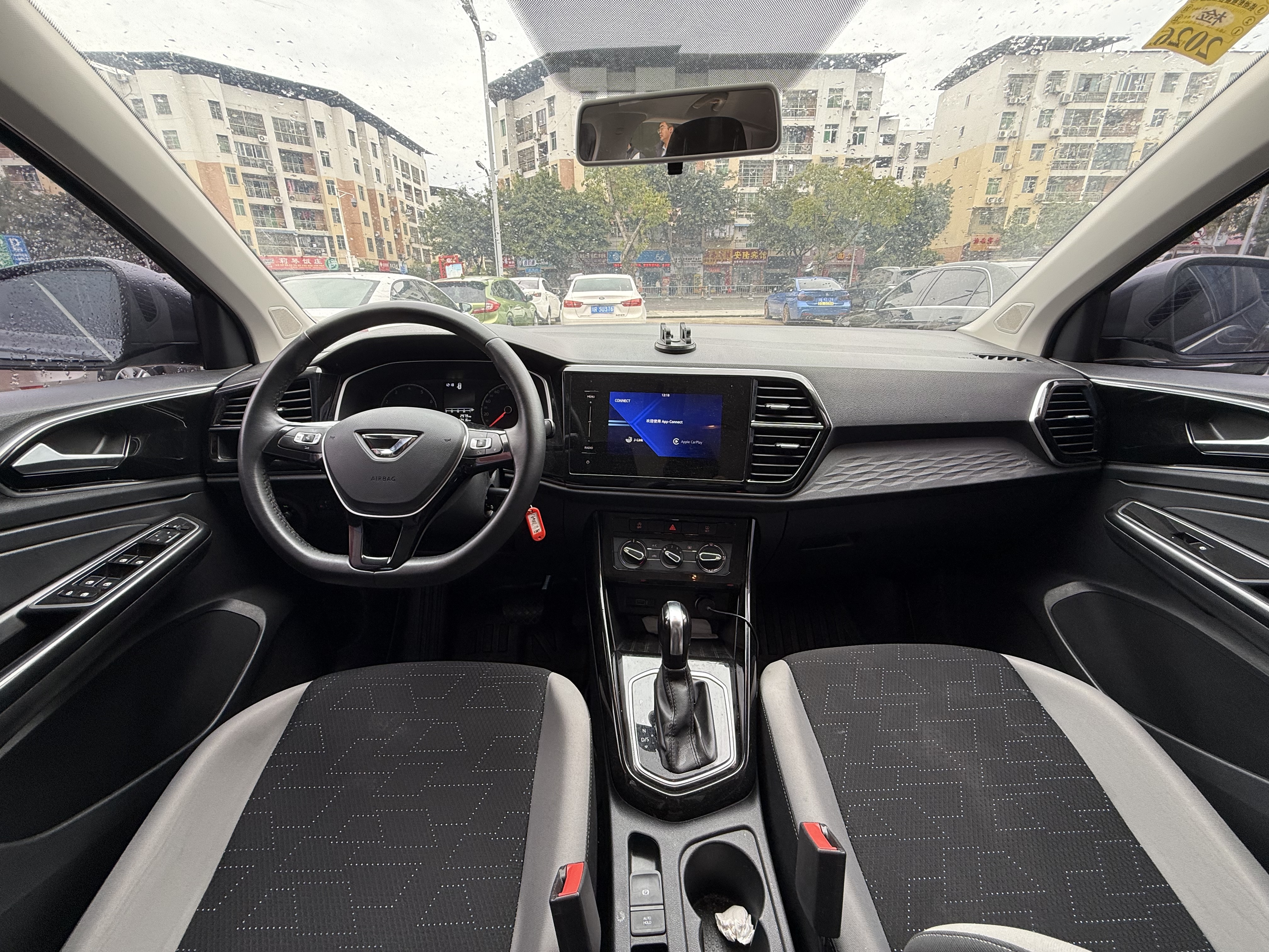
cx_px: 634
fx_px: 513
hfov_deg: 102.1
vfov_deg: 85.7
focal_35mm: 14
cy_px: 476
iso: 64
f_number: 2.2
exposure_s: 1/99
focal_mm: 2.22
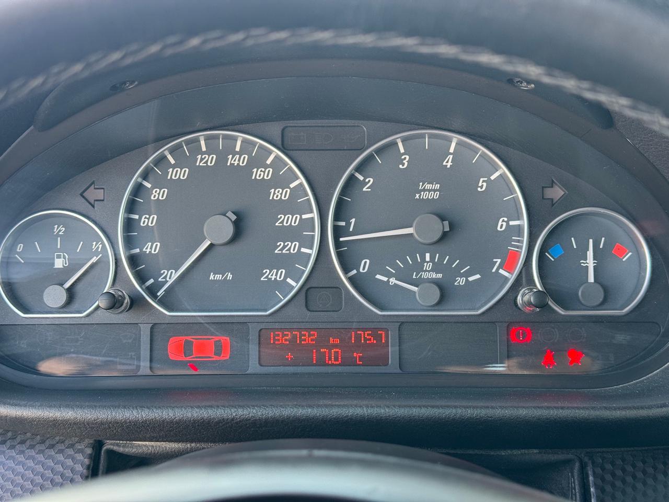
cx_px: 334
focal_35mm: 48
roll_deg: -1.6
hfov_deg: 39.7
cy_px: 251
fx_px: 928
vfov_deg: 30.3
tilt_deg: -14.6
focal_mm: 6.76
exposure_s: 1/121
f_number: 1.78
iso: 80
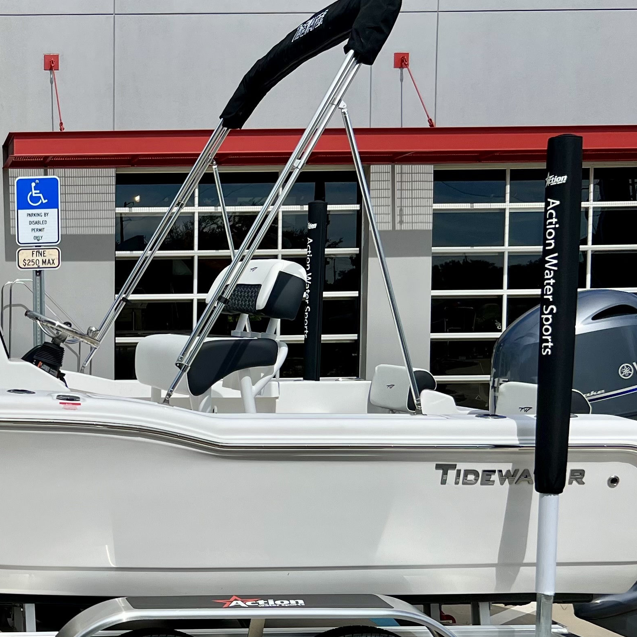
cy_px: 438
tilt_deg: -5.0
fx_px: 1228
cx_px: -60
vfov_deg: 28.8
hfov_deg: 26.8
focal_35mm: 59
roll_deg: +1.0
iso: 50
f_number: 1.5
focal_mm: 5.7
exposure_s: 1/8696
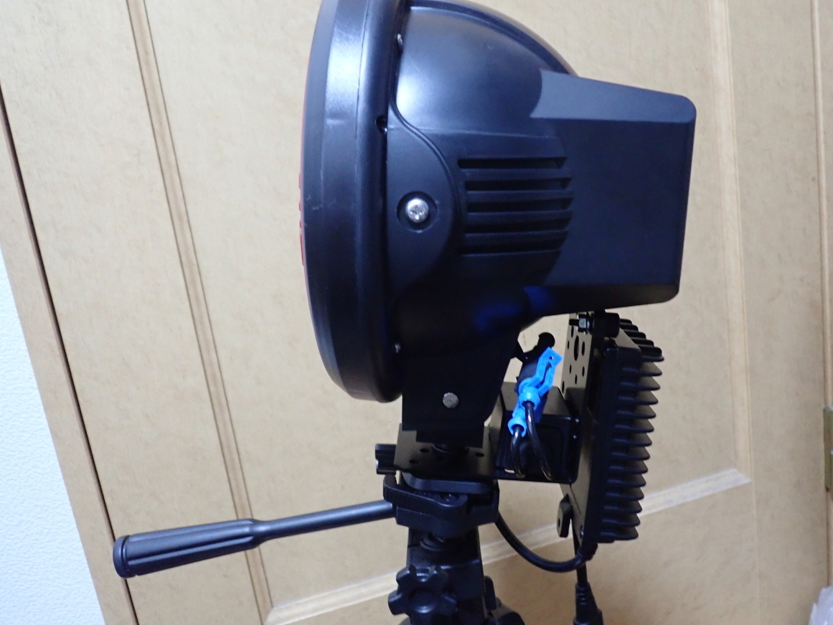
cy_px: 309
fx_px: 746
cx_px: 427
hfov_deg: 58.3
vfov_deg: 45.4
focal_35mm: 31
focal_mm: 5.5
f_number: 2.3
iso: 1000
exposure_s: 1/30
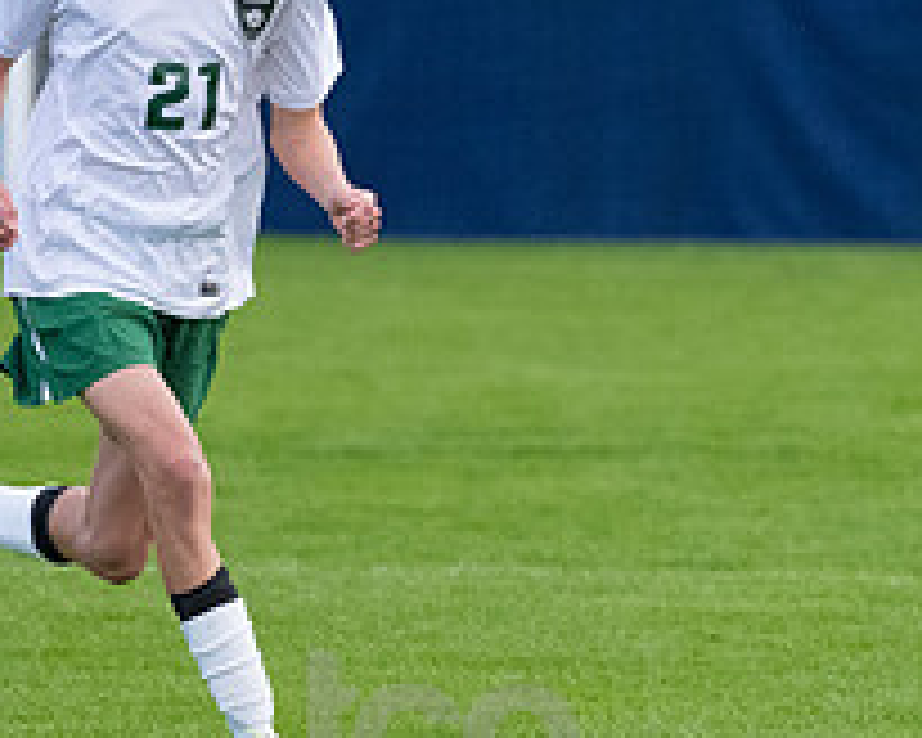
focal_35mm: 1114
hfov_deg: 1.7
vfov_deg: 1.4
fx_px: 30398
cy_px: 180
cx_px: 1079
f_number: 5.6
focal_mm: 280
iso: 3200
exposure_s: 1/2000
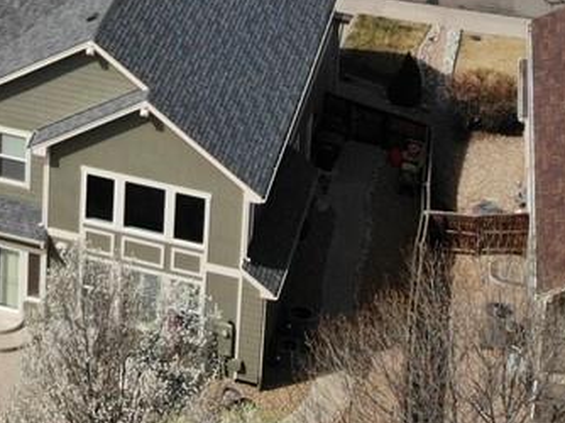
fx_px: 1876
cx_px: -142
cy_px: -442
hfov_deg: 16.3
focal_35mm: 115
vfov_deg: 11.5
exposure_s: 1/78.2
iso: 100
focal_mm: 4.5
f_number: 2.8
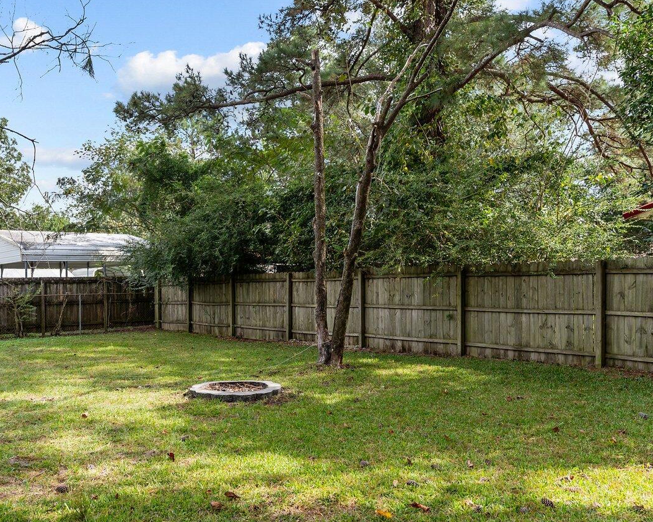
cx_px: 204
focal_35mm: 31
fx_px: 599
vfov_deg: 47.0
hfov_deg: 55.7
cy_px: 291
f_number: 5.6
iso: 100
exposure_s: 1/100
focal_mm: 17
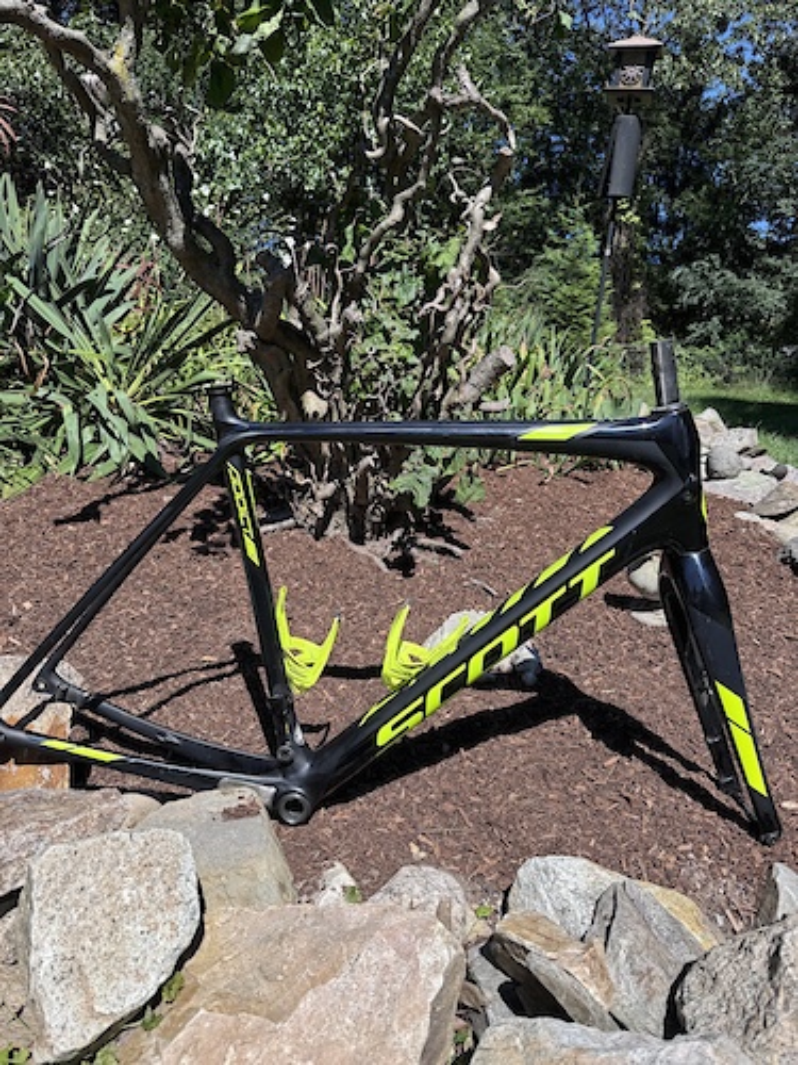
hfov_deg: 56.8
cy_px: 532
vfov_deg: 71.6
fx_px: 738
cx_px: 399
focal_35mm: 24
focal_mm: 6.76
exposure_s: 1/3096
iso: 80
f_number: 1.78
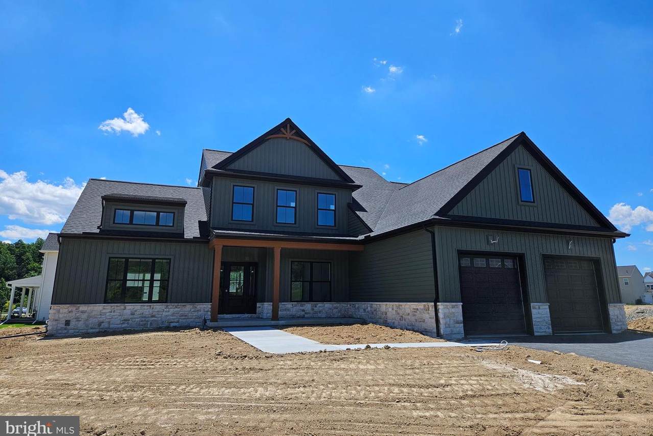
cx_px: 327
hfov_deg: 73.7
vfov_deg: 53.1
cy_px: 196
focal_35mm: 24
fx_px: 435
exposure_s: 1/1978
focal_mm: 5.4
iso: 25
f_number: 1.8
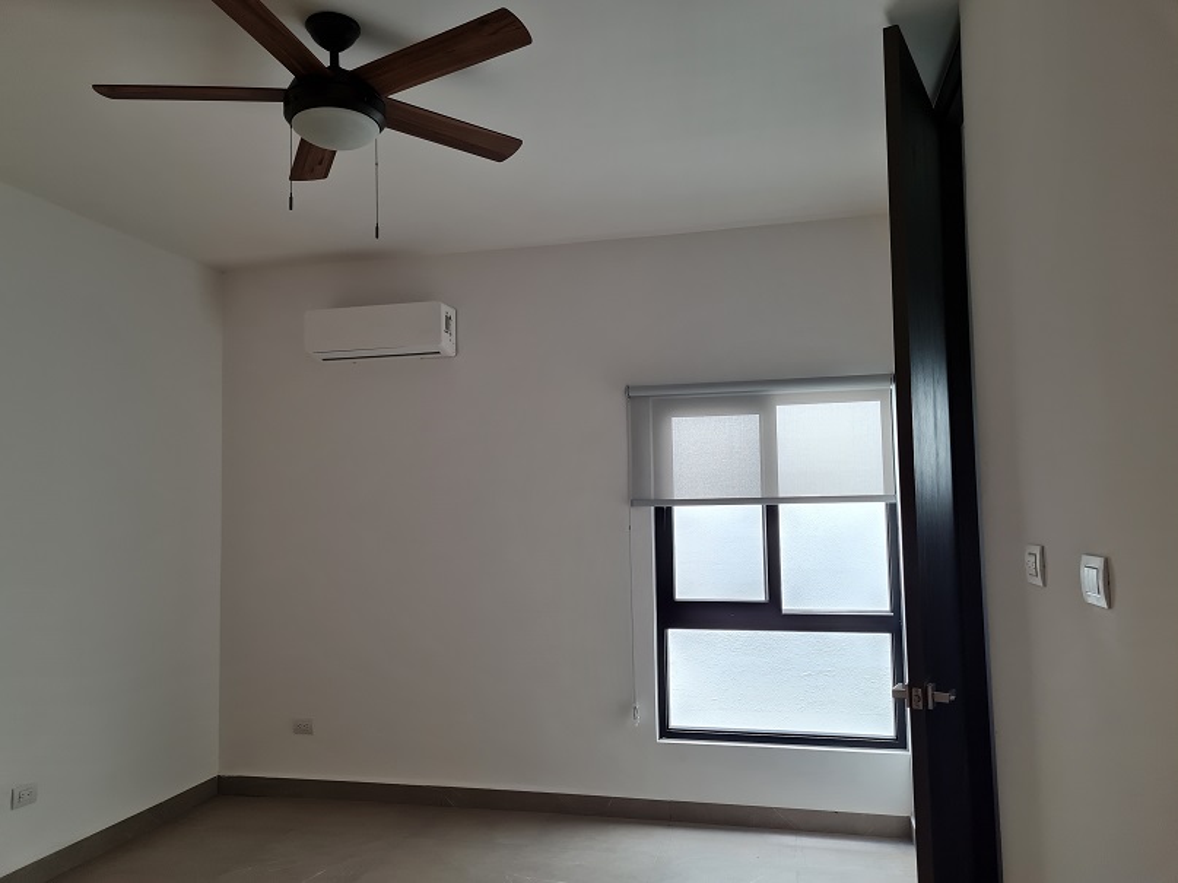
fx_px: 885
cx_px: 589
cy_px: 442
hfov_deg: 67.3
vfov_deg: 53.1
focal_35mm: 26
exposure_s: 1/120
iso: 160
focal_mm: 5.4
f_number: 1.8
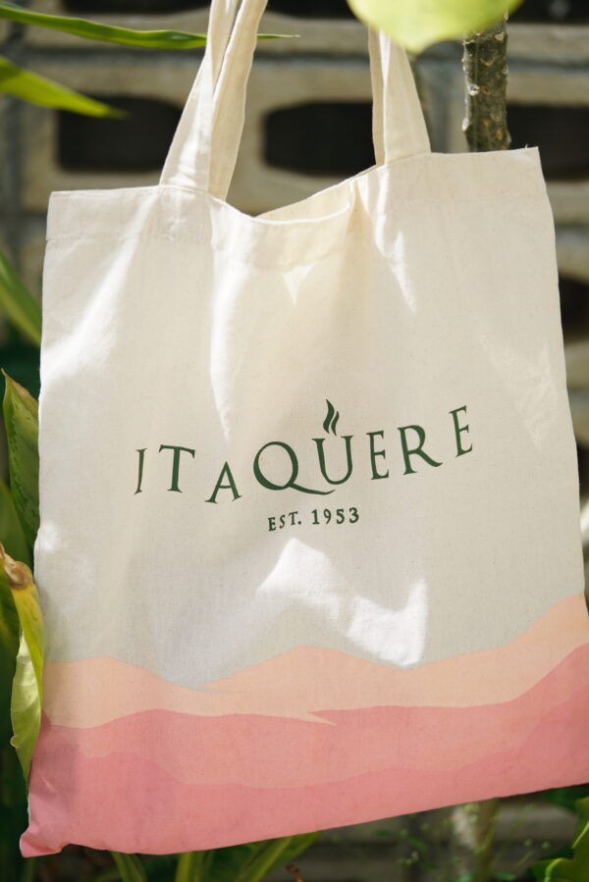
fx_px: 2207
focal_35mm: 90
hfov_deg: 15.2
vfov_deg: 22.6
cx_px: 294
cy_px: 441
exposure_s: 1/800
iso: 125
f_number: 2.8
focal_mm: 90
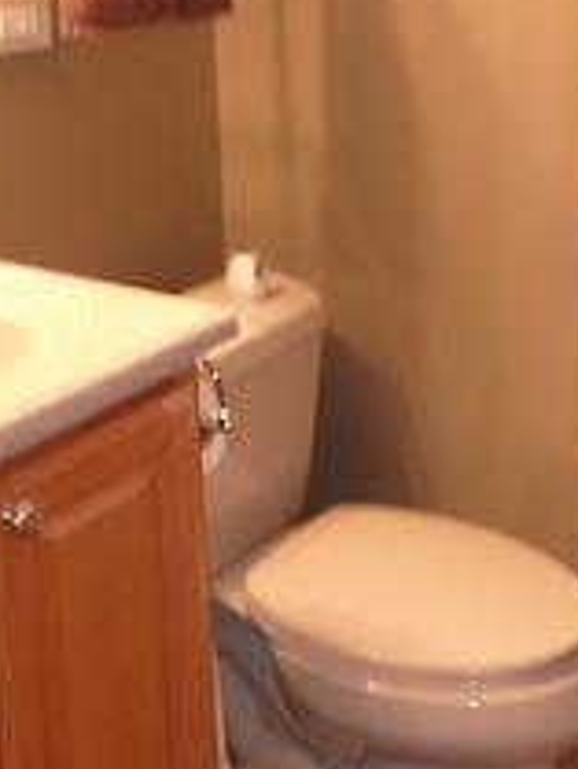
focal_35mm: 55
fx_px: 1223
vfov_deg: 33.3
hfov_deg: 26.2
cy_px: 92
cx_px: 442
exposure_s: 1/4
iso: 200
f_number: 3.3
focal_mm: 4.3
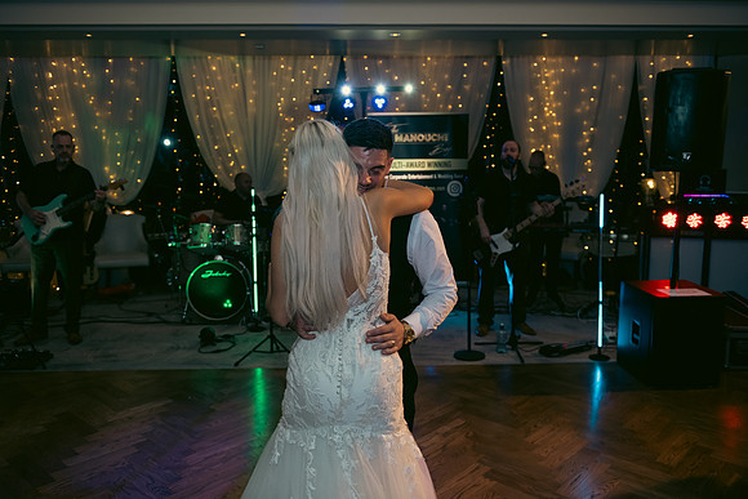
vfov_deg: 42.3
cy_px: 250
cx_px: 374
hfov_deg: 60.3
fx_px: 644
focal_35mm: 31
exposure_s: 1/160
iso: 640
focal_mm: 31
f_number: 3.5
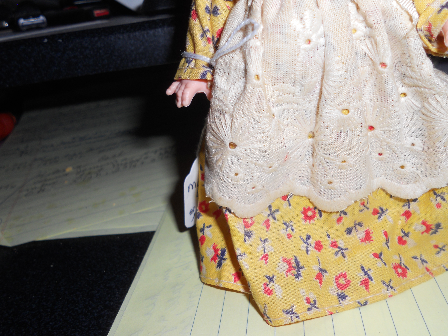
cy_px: 168
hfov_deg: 56.8
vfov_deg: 44.2
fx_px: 414
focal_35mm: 32
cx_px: 224
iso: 80
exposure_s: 1/25
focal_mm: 5.8
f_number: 8.8
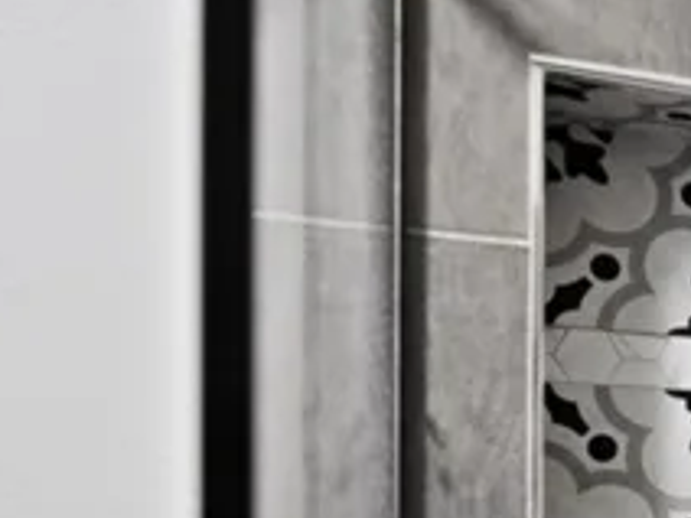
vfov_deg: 22.6
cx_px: 1203
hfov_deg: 21.9
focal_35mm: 61
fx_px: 1218
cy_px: 580
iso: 4000
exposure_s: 1/15
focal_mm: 16
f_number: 4
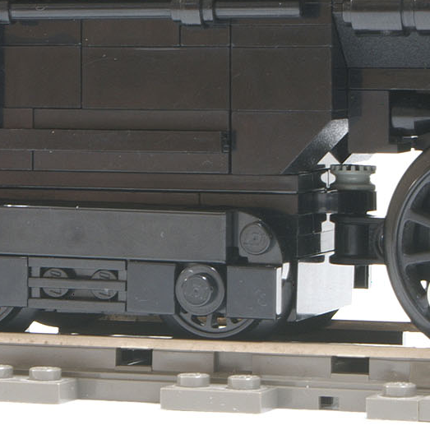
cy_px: 66
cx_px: 173
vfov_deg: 8.9
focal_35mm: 195
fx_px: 2741
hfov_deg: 9.0
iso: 100
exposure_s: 15
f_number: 25
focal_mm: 50
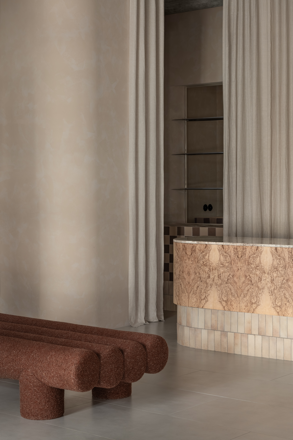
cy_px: 220
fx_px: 807
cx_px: 146
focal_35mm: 66
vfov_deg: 30.5
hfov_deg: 20.6
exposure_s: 1/5
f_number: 13
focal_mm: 66
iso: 250
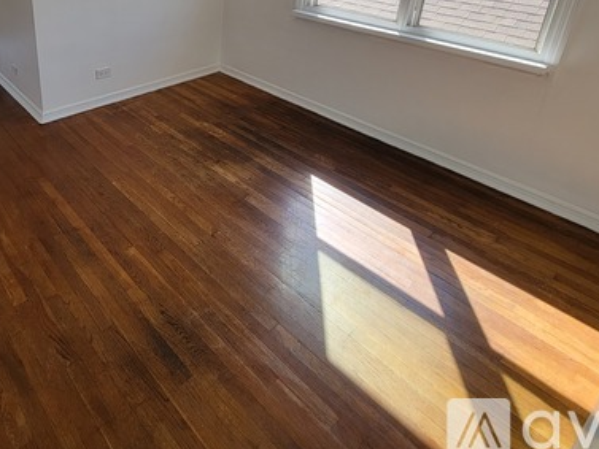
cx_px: 174
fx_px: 398
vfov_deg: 53.3
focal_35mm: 23
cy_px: 65
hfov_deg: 70.5
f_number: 2.2
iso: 50
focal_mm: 2.2
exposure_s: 1/201
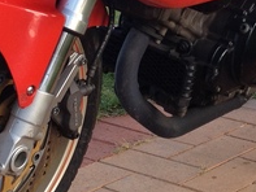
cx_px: 166
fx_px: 1051
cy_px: -36
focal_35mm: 142
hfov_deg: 13.9
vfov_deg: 10.3
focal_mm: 4.28
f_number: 2.4
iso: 50
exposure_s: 1/292
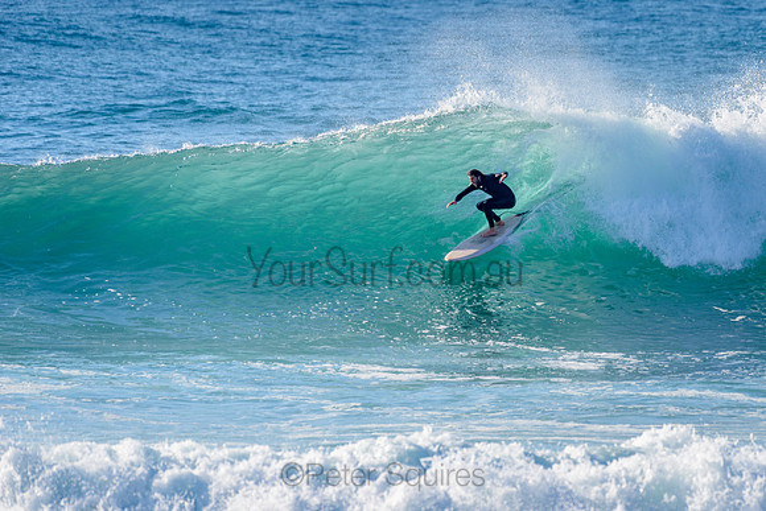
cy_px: 207
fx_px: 13050
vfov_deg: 2.2
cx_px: 470
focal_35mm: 613
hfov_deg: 3.4
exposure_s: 1/2000
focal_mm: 500
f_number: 5.6
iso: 220
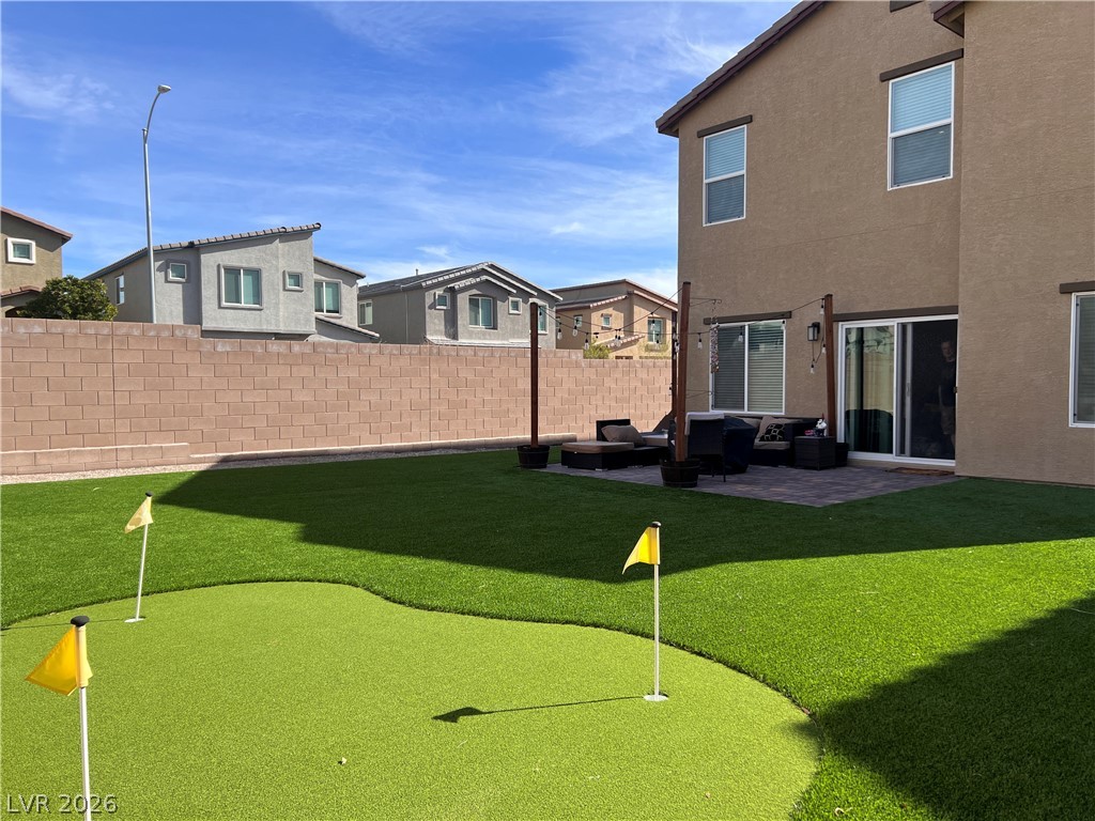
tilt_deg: -3.0
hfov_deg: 67.3
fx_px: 822
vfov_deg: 53.1
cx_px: 548
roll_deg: -0.2
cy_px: 410
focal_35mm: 26
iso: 50
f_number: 1.5
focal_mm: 5.7
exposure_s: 1/3077
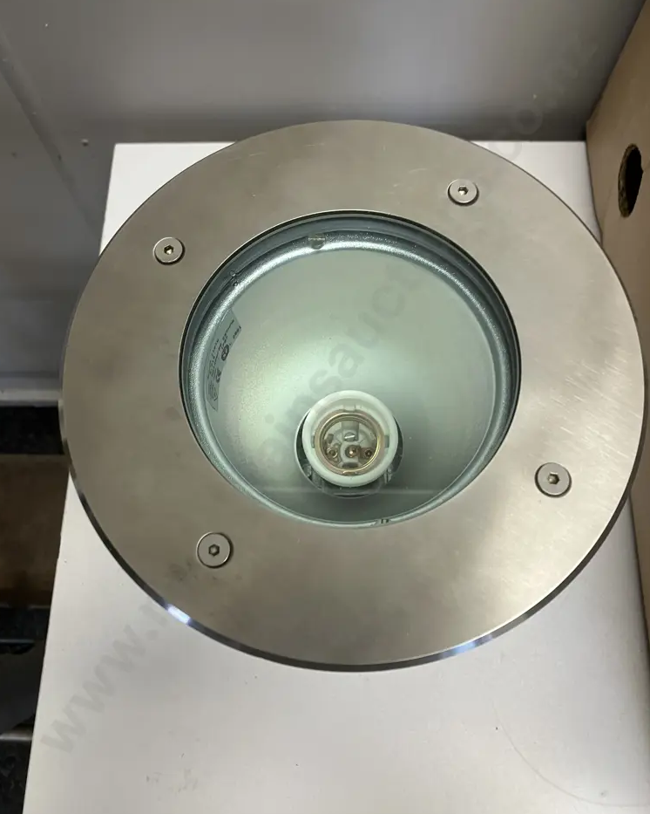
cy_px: 394
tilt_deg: -68.6
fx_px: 722
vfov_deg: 58.8
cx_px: 318
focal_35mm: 30
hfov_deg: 48.5
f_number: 1.8
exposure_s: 1/50
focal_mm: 3.99
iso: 64
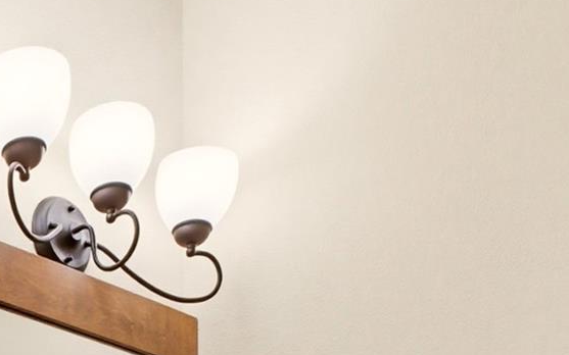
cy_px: 534
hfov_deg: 27.3
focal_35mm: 60
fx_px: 930
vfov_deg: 19.0
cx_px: -206
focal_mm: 11
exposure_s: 3.2
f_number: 8
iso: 100
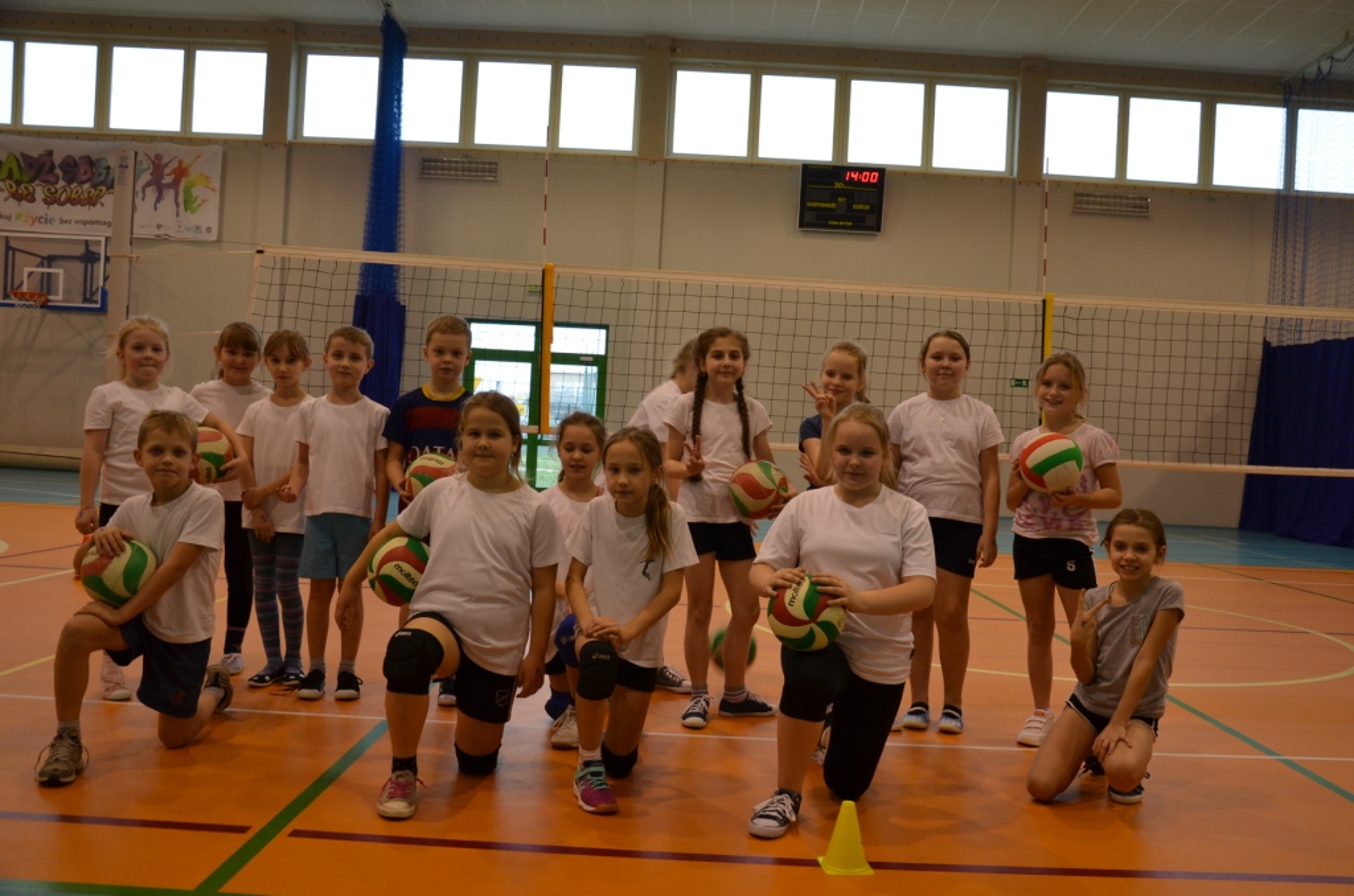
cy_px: 448
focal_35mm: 32
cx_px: 677
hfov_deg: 59.6
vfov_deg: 41.5
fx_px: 1182
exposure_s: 1/80
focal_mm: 21
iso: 400
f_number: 4
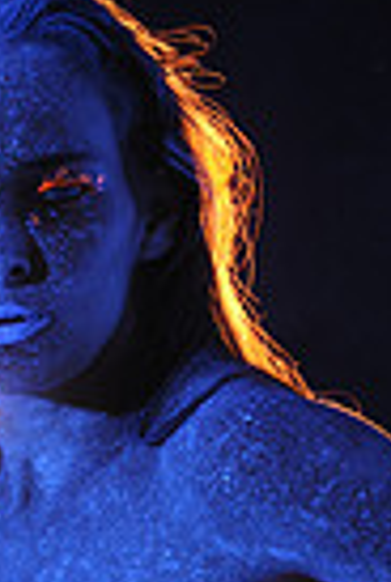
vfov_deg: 5.7
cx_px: 215
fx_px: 5819
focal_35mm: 359
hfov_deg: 3.8
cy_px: 557
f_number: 5.6
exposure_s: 1/90
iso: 800
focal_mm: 85
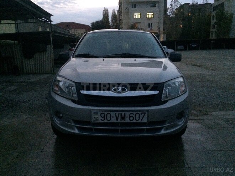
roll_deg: -0.4
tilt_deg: -12.8
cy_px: 88
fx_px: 197
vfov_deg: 48.2
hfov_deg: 61.7
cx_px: 118
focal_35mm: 29
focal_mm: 4.15
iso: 500
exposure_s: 1/17
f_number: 2.2
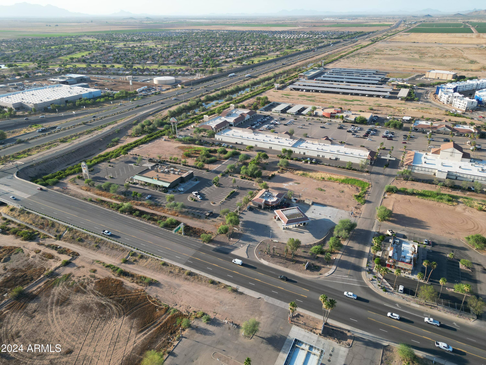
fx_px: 337
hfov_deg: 71.6
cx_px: 243
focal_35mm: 24
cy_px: 182
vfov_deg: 56.8
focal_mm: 6.72
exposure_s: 1/1500
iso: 160
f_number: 1.7
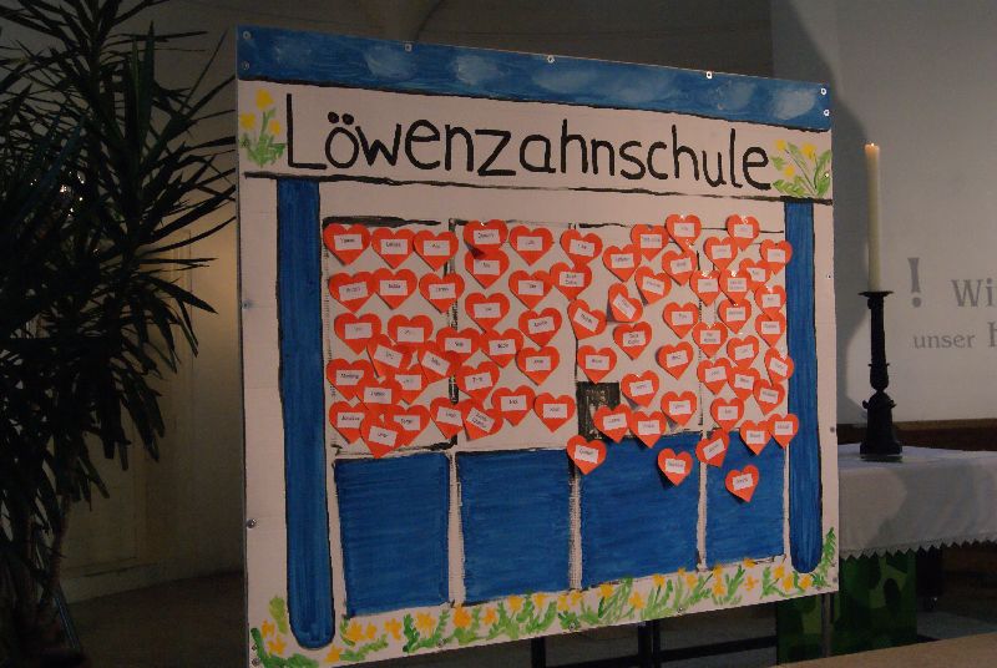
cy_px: 334
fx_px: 1248
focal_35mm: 45
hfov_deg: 43.5
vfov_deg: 30.0
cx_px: 498
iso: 1600
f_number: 9
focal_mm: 30
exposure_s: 1/80
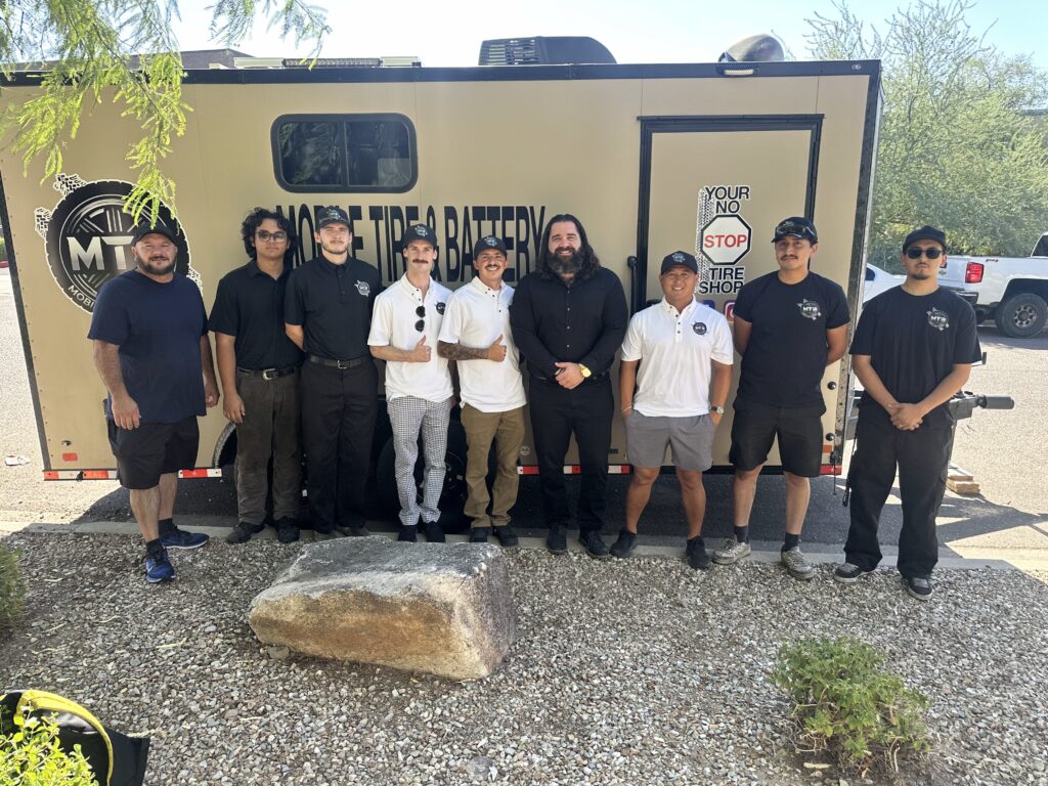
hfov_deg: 71.6
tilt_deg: -12.8
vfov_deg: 56.8
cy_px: 393
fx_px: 727
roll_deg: -1.1
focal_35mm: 24
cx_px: 524
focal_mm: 6.86
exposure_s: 1/486
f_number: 1.78
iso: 80
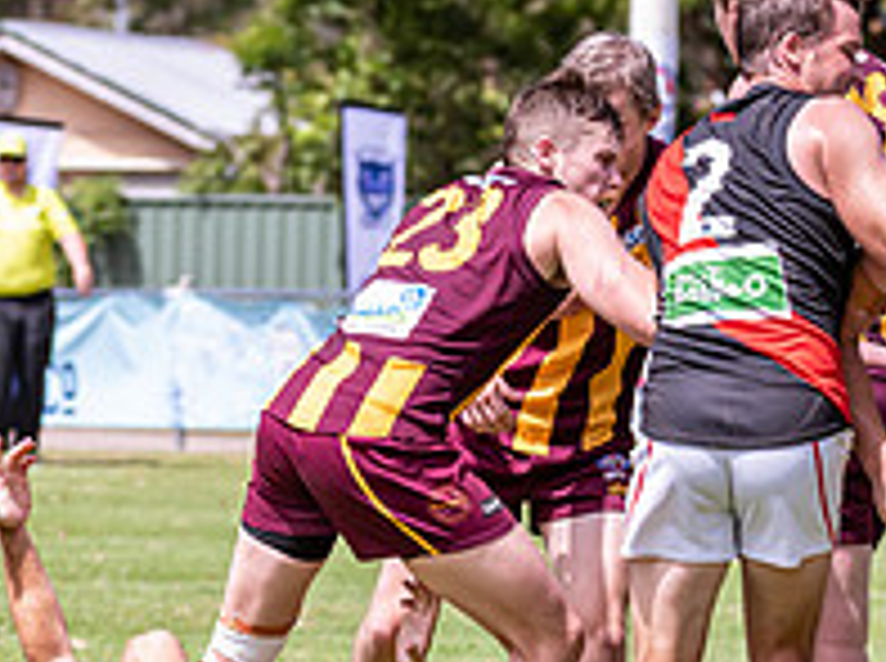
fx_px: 11522
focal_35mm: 451
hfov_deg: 4.4
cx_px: 362
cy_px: 476
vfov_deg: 3.3
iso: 800
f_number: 6.3
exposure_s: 1/3200
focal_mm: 150
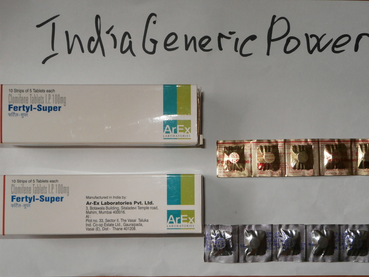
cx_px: 184
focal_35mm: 47
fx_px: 501
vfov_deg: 30.9
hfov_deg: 40.4
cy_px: 138
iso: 200
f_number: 3.4
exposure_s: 1/40
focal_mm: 8.3
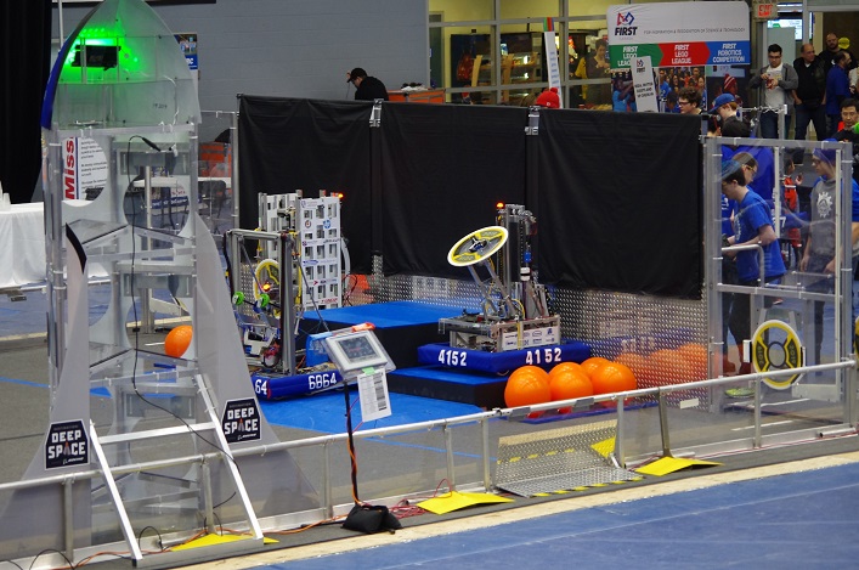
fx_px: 3145
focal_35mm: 132
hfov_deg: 15.6
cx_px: 430
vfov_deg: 10.4
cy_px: 285
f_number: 4.5
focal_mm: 87.5
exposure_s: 1/50
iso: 800
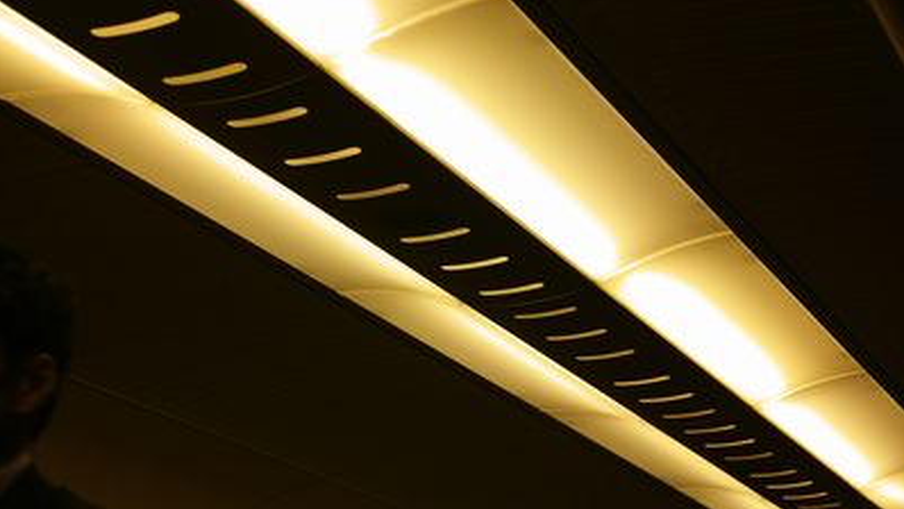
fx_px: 1894
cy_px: 249
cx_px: 452
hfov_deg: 26.8
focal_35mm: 79
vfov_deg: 15.3
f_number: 4.5
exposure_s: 1/125
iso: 100
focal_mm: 50
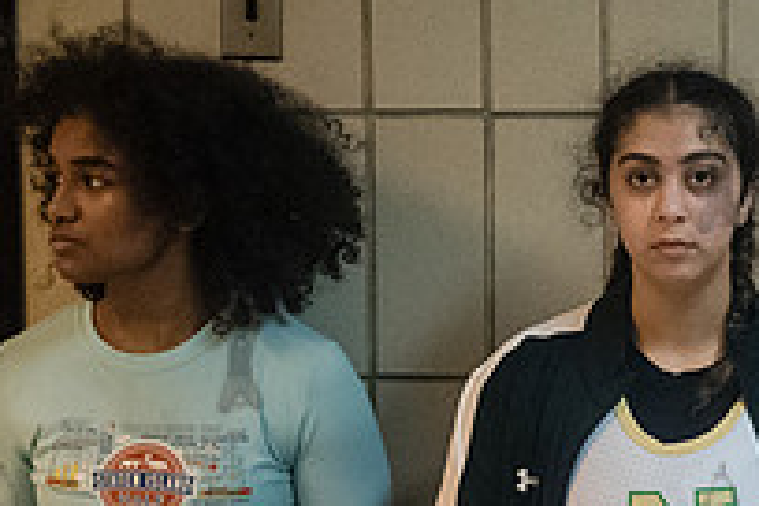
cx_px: 646
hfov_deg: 16.4
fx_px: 2614
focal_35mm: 124
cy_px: 410
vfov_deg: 11.0
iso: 8000
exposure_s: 1/200
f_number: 4
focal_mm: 35
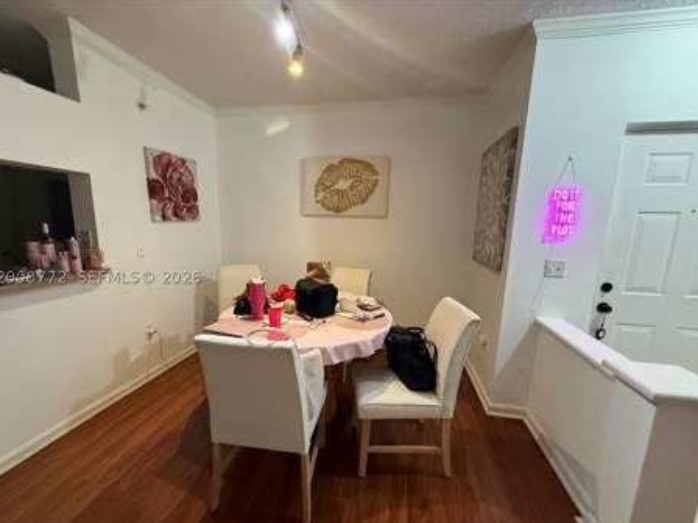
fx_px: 302
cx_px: 344
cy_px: 277
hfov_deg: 98.2
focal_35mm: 15
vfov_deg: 81.7
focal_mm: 2.22
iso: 640
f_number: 2.2
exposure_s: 1/60
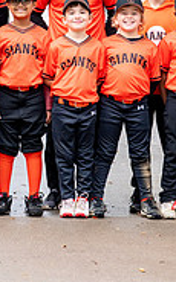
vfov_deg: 9.4
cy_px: 80
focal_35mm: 223
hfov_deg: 5.8
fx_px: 1718
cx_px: -19
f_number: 2.8
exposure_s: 1/1000
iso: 320
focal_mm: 50
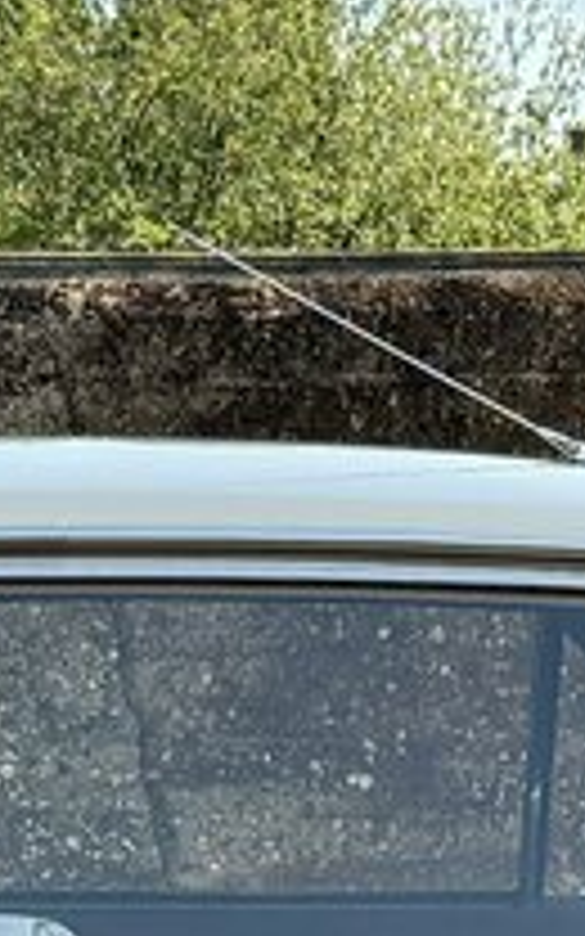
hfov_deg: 8.9
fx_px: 3750
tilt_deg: -13.2
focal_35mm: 147
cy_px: 1494
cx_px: 189
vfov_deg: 13.3
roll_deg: +0.6
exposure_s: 1/967
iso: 100
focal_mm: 6.76
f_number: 1.78
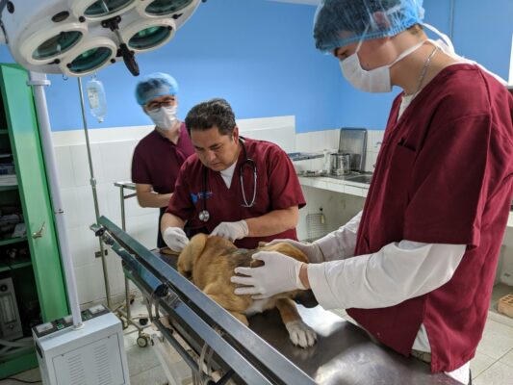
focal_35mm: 27
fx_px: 400
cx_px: 256
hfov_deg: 65.3
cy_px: 192
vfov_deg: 51.4
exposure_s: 1/24
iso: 109
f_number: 1.8
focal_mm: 4.44
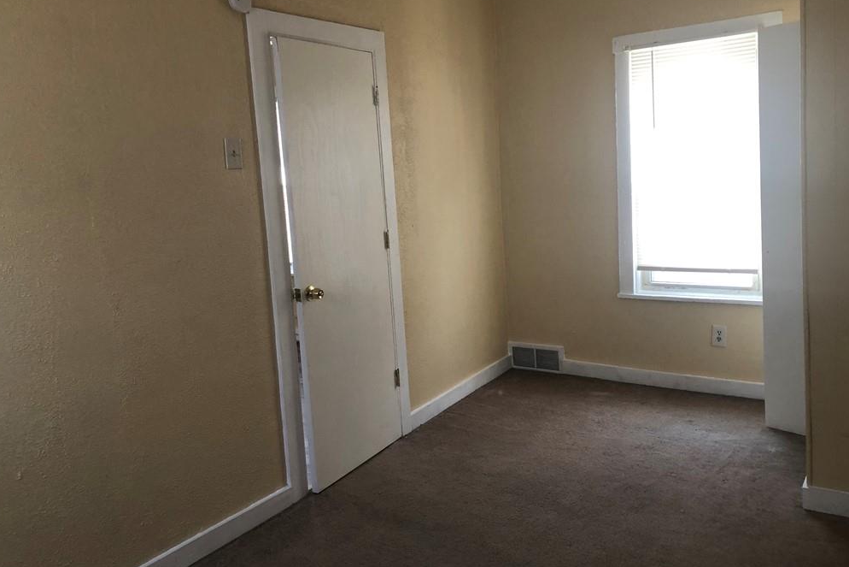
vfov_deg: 43.5
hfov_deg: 61.9
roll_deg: +3.3
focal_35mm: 30
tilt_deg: -5.8
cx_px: 427
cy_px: 247
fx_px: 708
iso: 40
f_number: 1.8
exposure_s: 1/15
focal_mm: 3.99
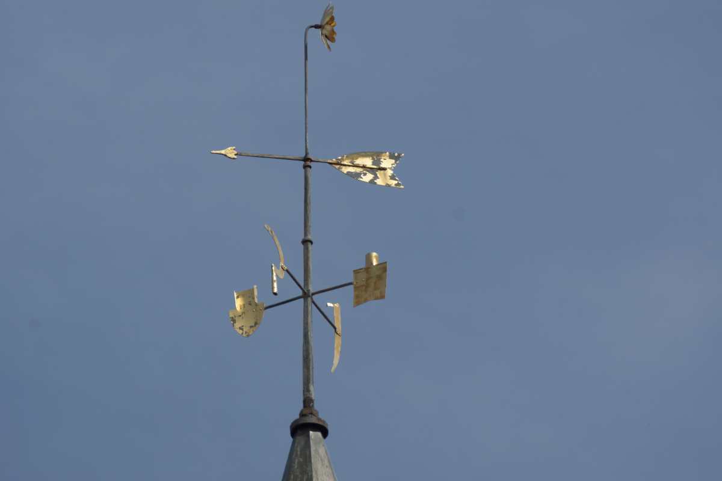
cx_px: 361
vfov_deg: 3.1
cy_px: 240
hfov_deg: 4.6
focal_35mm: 450
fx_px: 9024
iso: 100
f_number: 7.1
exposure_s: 1/1000
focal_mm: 300
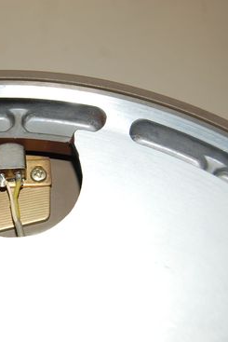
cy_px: 172
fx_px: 607
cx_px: -2
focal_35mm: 64
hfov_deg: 20.6
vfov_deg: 31.4
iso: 200
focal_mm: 28
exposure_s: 1/125
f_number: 5.6
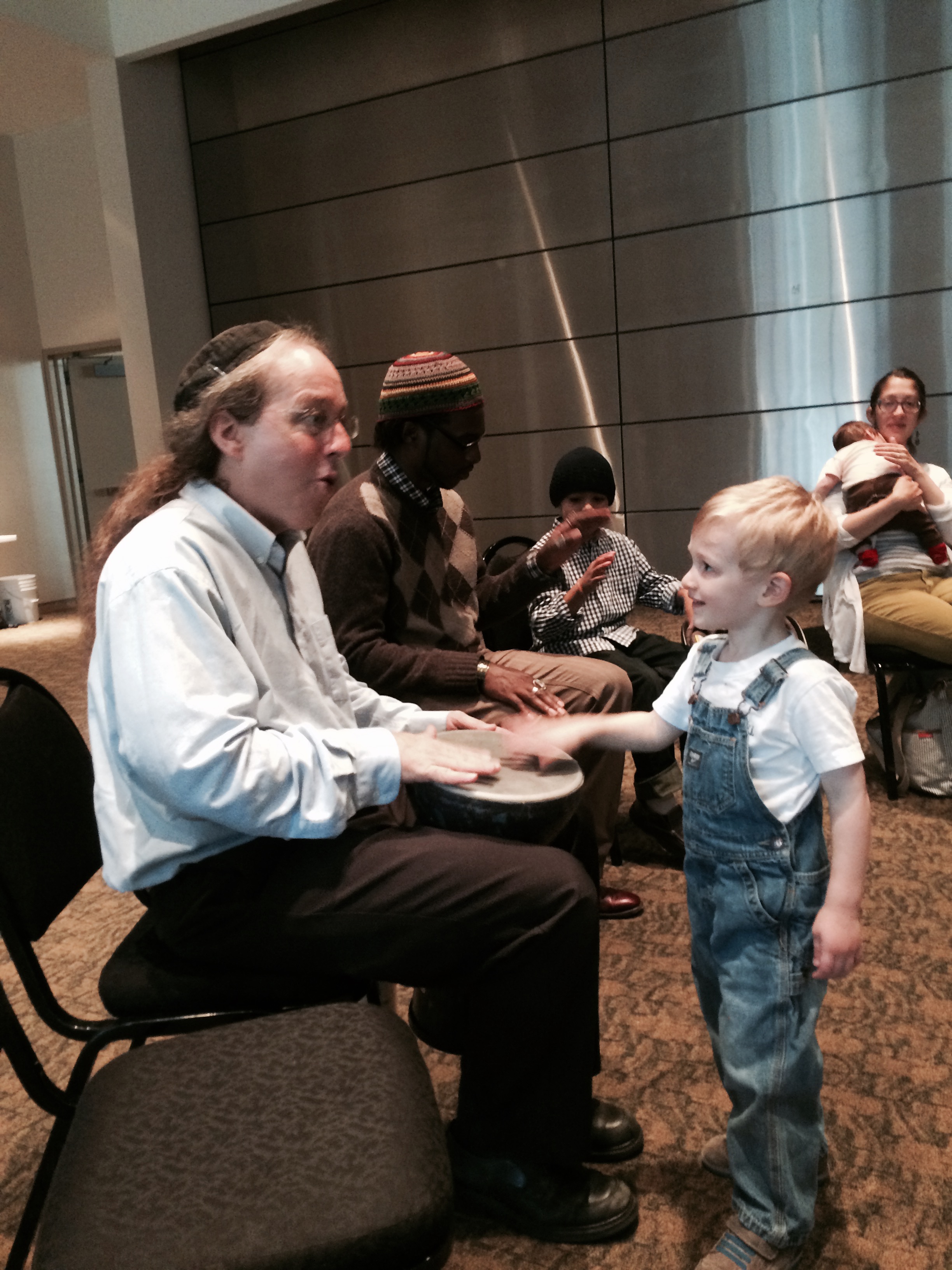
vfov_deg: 61.7
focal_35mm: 29
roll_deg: +4.9
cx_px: 476
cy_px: 635
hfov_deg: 48.2
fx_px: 1063
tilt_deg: -12.5
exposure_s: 1/24
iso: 320
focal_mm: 4.15
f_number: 2.2
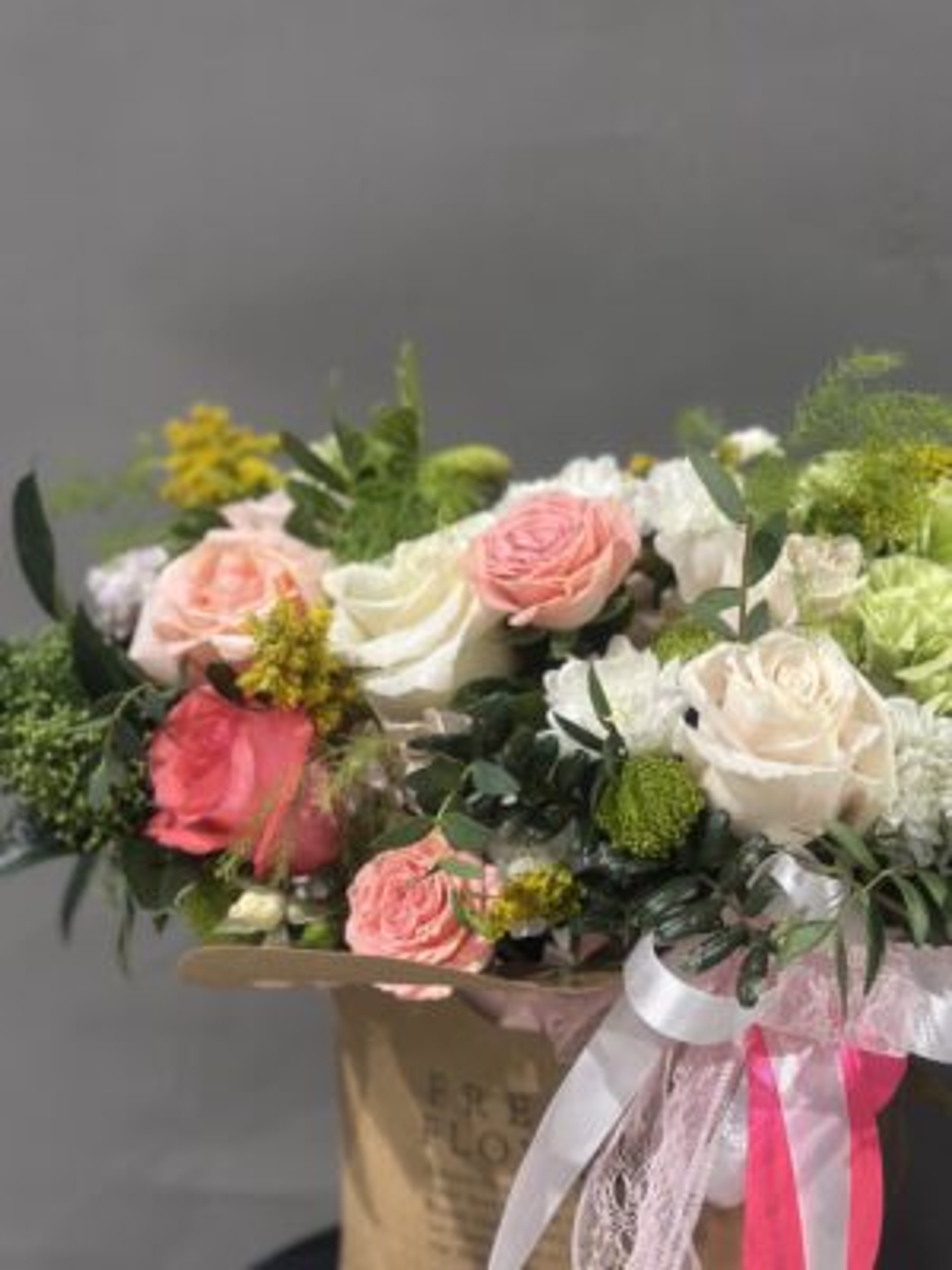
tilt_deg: -8.8
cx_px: 476
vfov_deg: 39.7
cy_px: 635
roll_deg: +1.0
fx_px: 1760
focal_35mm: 48
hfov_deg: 30.3
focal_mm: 6.86
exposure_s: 1/50
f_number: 1.78
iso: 80
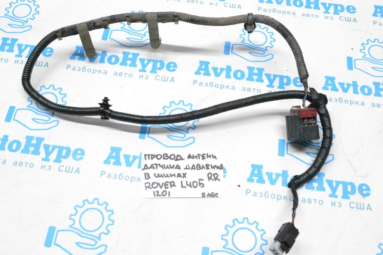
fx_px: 415
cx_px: 192
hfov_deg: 49.5
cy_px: 128
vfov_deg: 34.2
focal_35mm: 39
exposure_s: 1/160
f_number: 10
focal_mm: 26
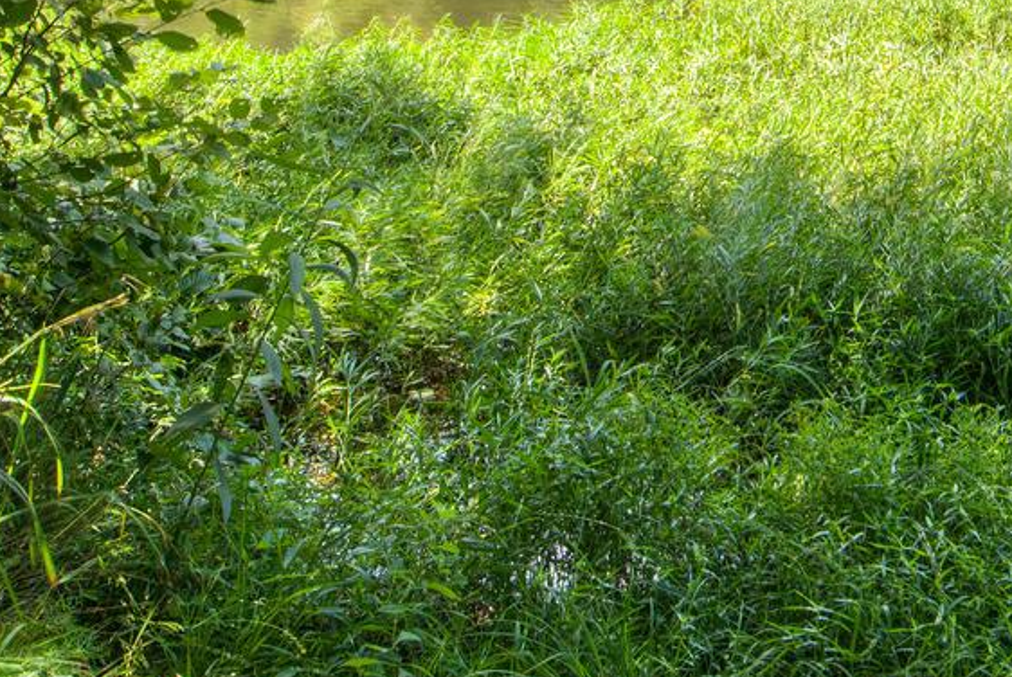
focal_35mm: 51
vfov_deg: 23.2
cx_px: 998
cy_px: -225
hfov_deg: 35.4
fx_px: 1435
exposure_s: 1/50
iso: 200
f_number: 11
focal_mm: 14
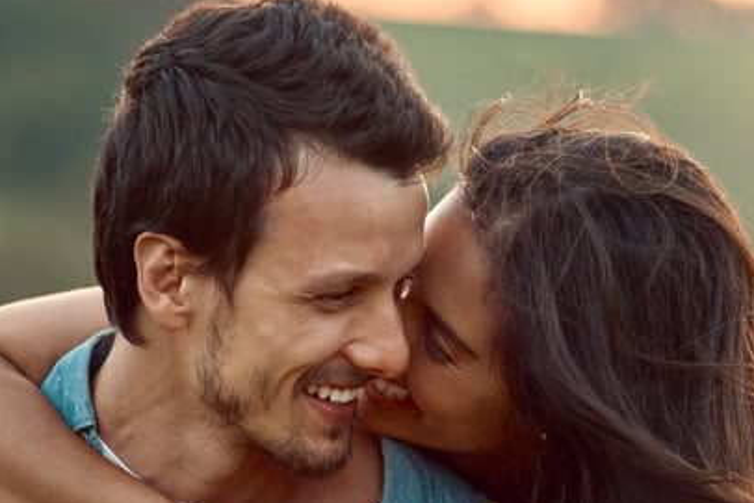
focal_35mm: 251
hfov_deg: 8.2
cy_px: 499
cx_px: 427
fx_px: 5259
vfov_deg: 5.5
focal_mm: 85
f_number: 2.2
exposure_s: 1/400
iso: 200
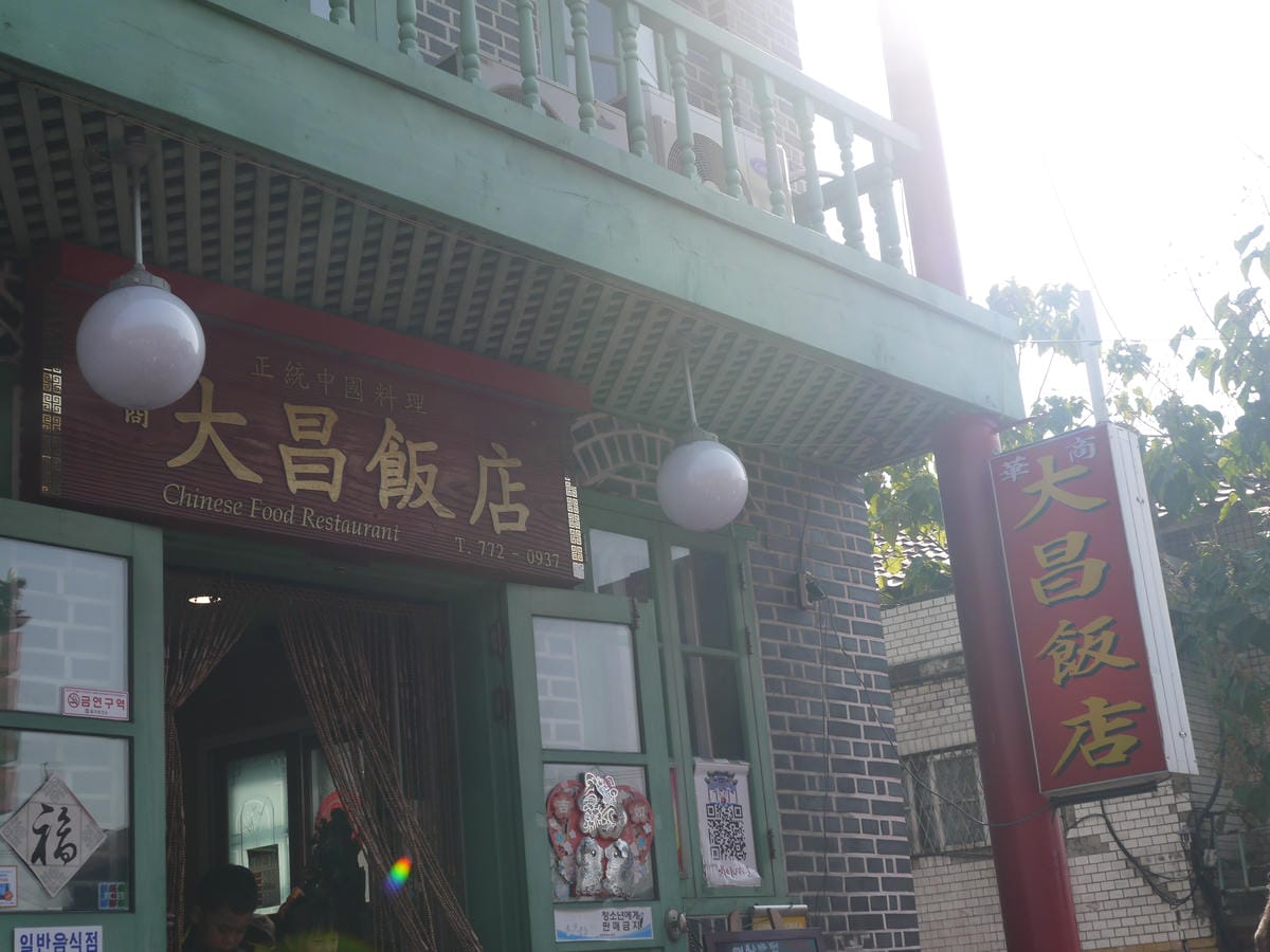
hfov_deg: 39.7
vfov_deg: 30.3
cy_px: 476
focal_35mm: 48
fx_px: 1761
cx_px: 635
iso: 160
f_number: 8
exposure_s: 1/250
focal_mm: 24
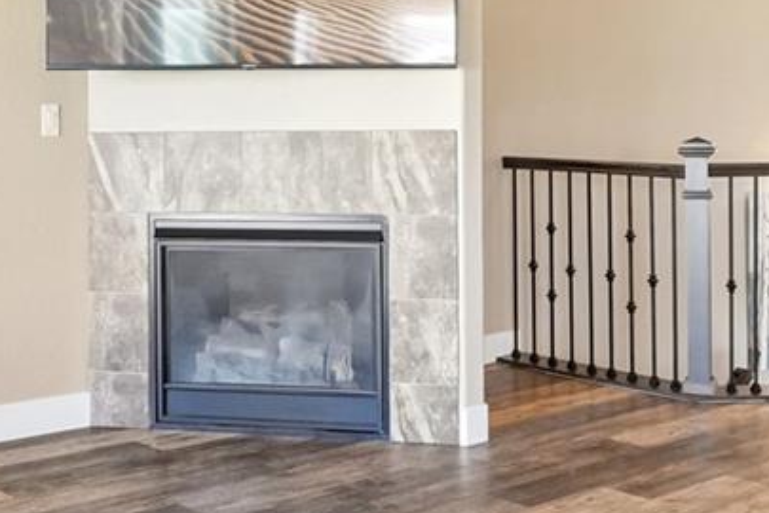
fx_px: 1282
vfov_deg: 22.4
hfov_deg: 32.9
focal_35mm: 60
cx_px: 220
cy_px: 124
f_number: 8
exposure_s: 1/15
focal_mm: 10
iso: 800
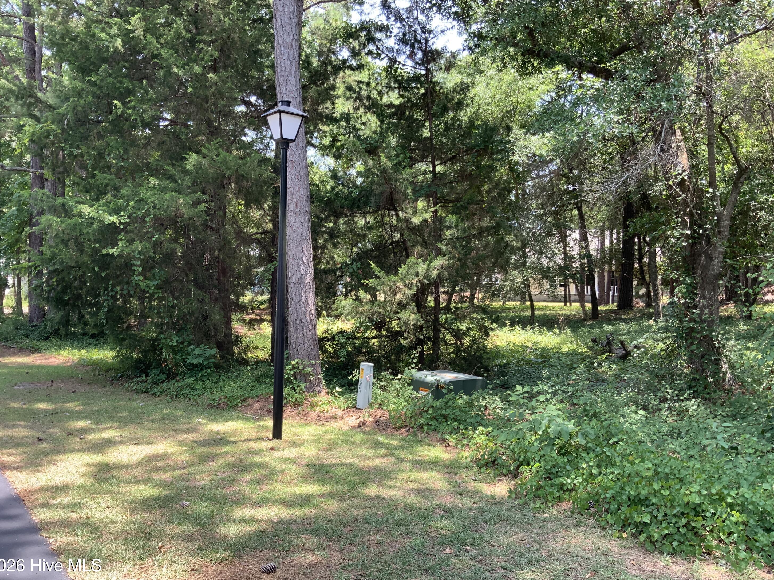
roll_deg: -0.3
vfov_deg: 46.8
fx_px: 671
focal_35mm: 30
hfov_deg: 60.0
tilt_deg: +0.5
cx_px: 374
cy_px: 293
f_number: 1.8
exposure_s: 1/127
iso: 16
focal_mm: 3
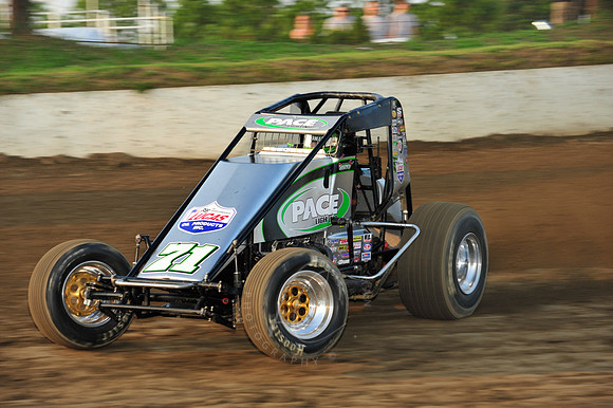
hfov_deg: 12.1
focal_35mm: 170
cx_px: 306
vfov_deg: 8.1
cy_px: 204
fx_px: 2893
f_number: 8
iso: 400
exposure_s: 1/320
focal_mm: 170
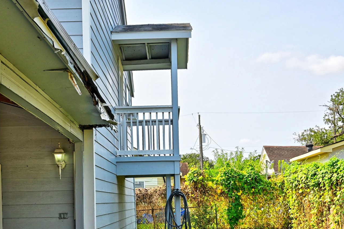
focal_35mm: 51
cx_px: 170
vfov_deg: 25.8
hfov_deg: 38.9
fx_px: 487
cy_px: 192
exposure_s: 1/400
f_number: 8
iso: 400
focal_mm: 30
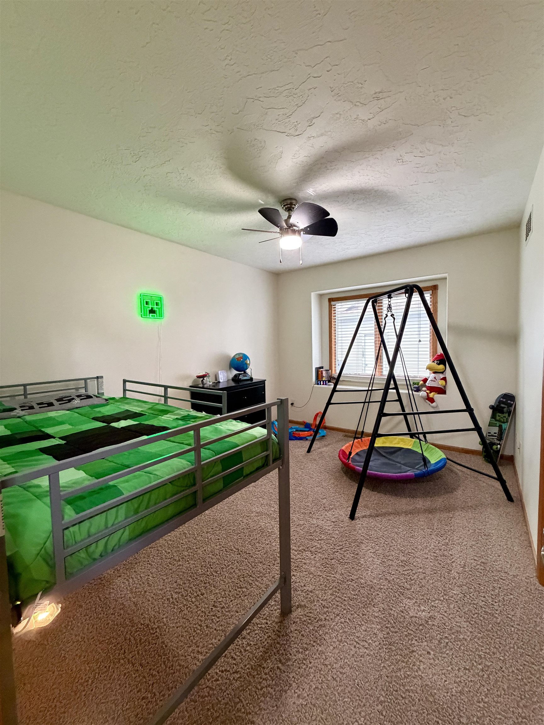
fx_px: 293
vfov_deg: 102.1
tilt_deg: -3.3
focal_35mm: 14
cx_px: 272
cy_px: 362
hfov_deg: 85.7
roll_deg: +1.4
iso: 800
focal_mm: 2.22
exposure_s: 1/60
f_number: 2.2
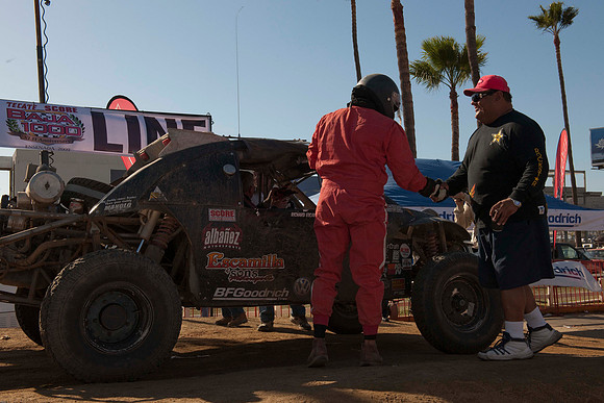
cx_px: 302
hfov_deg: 46.4
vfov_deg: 31.9
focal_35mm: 42
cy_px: 202
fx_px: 705
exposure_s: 1/500
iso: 400
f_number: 11
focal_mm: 42
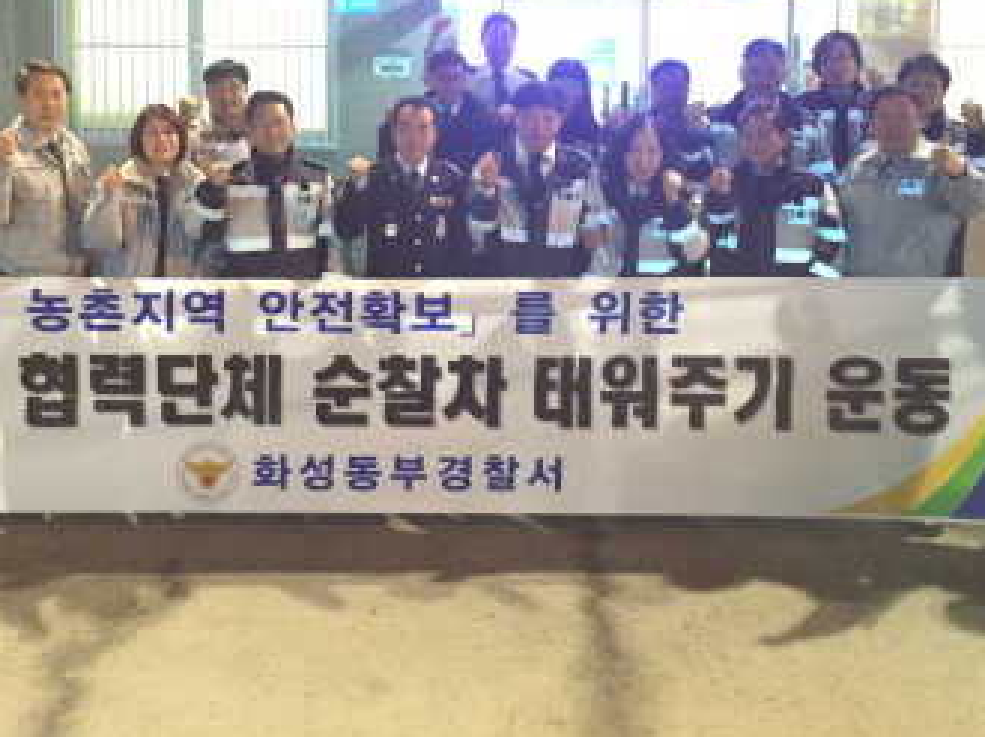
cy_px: 186
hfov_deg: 42.8
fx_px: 1251
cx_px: 406
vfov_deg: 32.2
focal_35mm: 44
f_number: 2.2
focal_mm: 4.15
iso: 400
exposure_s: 1/15
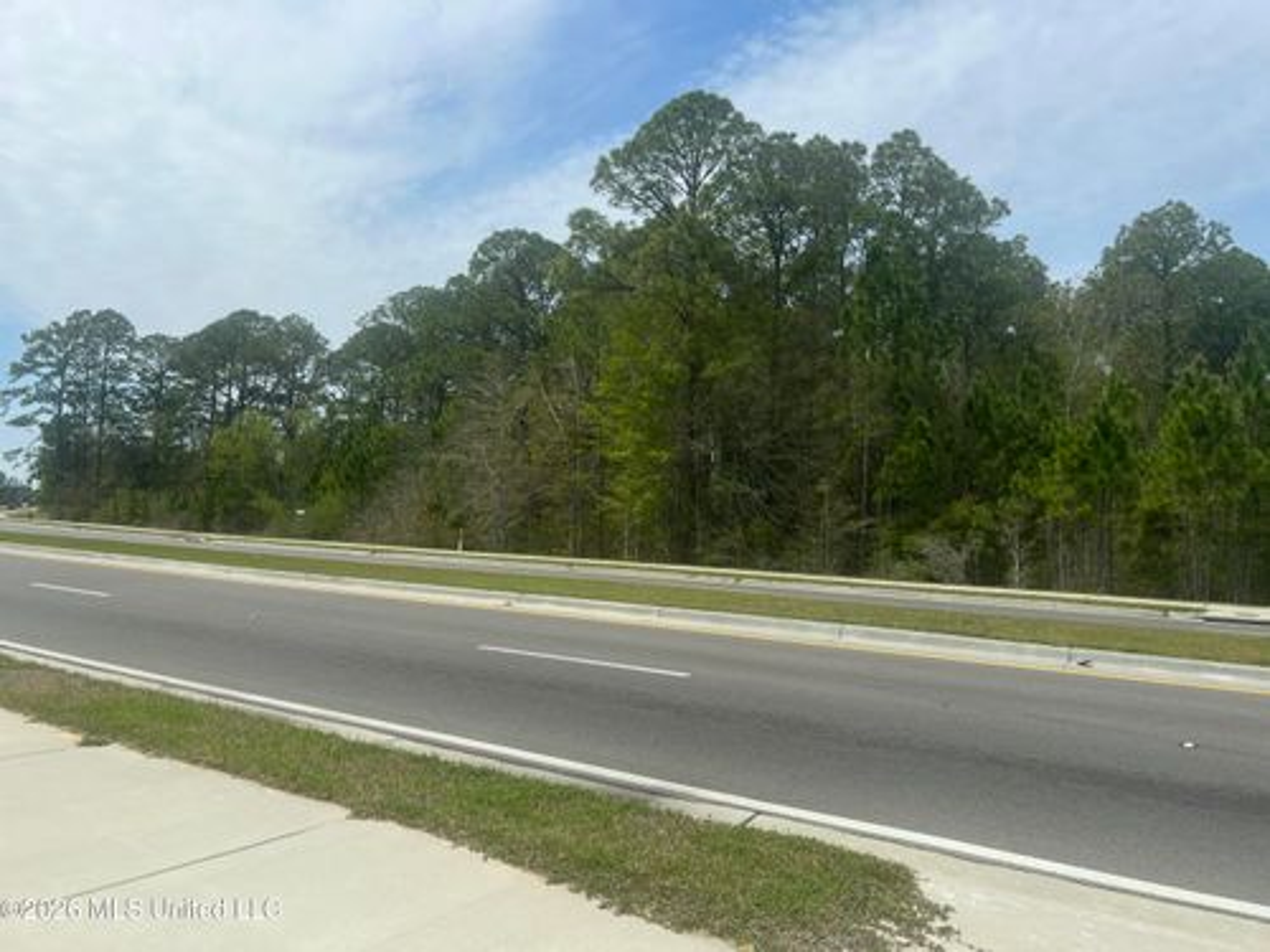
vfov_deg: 53.1
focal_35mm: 26
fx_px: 954
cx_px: 635
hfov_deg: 67.3
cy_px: 476
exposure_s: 1/4274
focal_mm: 5.7
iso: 50
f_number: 1.5
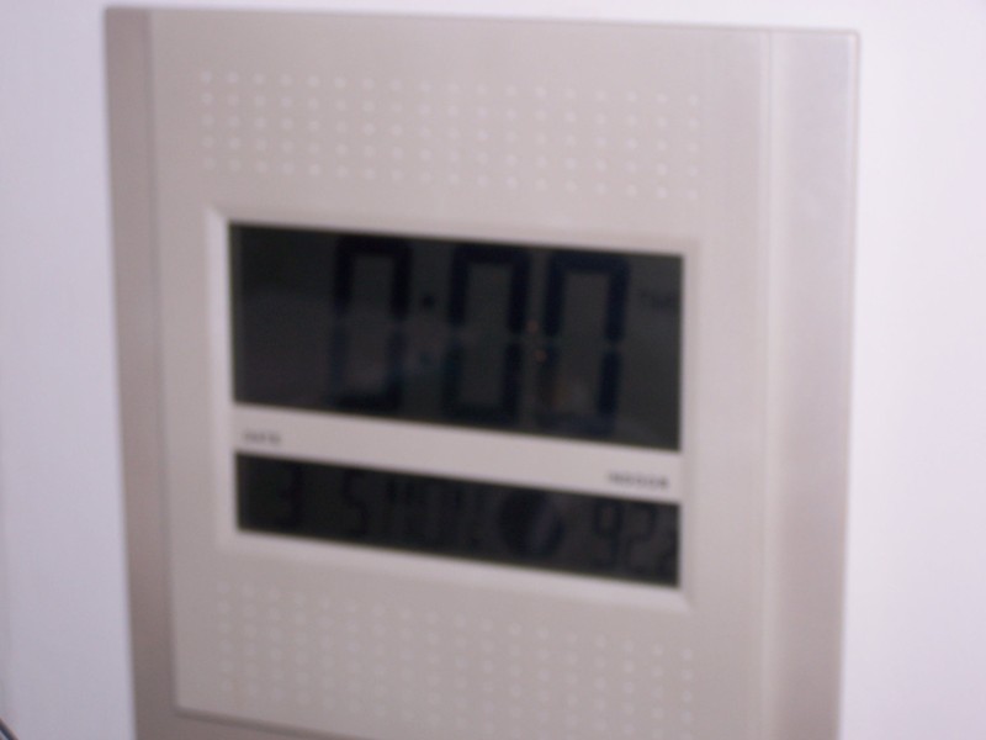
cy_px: 370
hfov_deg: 20.9
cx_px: 493
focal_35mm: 94
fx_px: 2677
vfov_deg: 15.7
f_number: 3.2
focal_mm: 15.6
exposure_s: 1/90
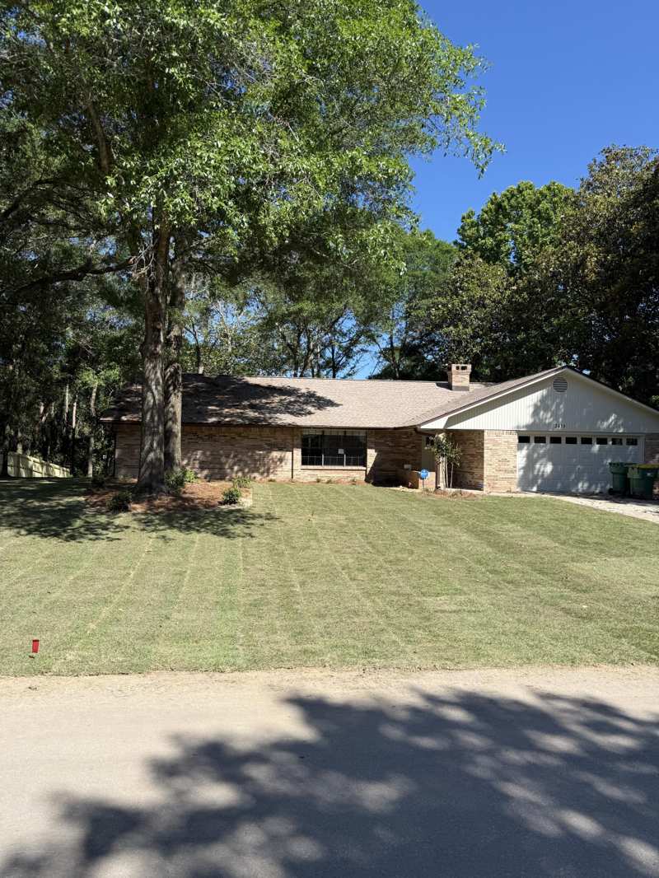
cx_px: 330
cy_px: 439
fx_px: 609
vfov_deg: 71.6
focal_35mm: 24
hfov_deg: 56.8
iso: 80
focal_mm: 6.76
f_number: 1.78
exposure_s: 1/2611
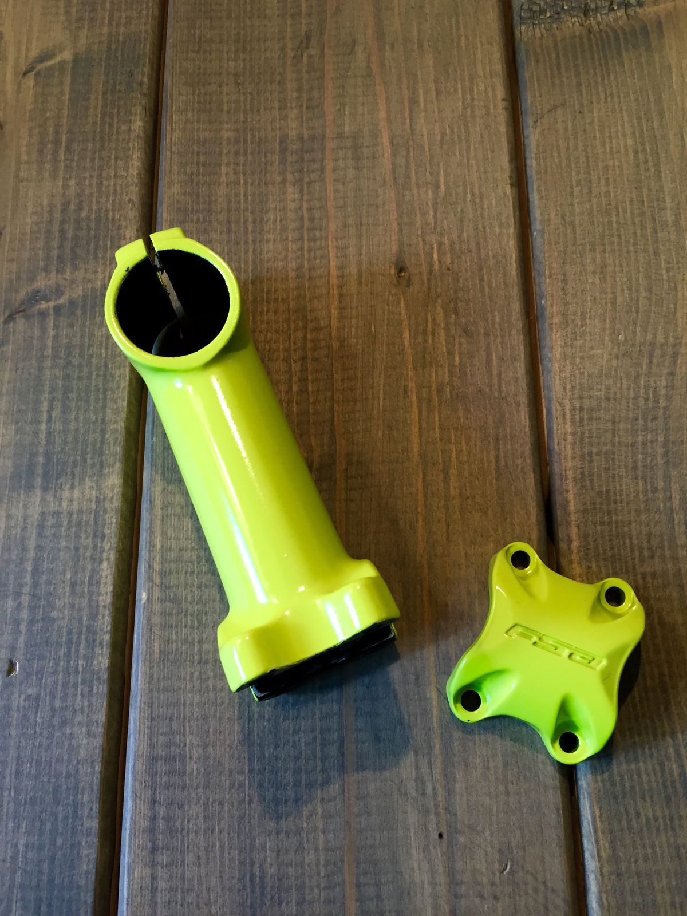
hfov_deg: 48.2
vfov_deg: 61.7
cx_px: 344
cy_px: 458
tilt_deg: -72.5
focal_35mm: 29
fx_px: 767
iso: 100
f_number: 2.2
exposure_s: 1/33
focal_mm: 4.15
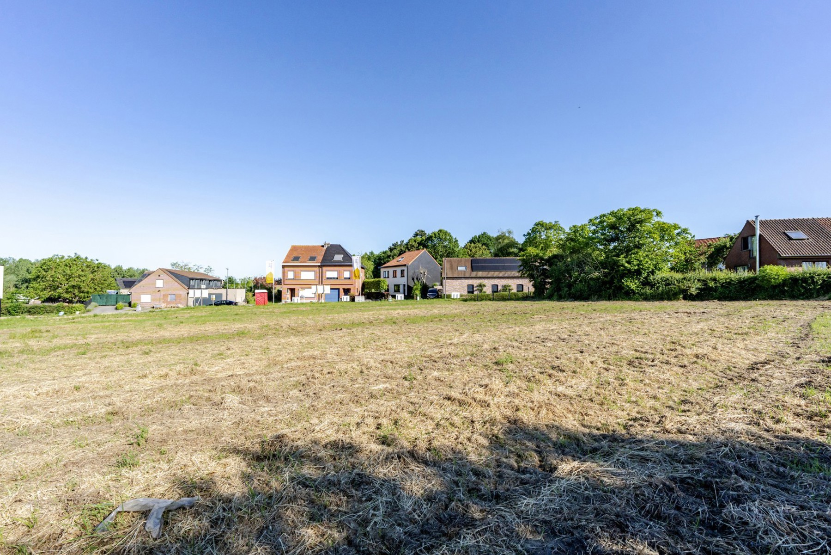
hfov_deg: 104.2
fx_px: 323
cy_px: 278
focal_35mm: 14
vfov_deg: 81.2
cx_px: 416
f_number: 9
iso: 250
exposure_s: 1/1600
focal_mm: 14
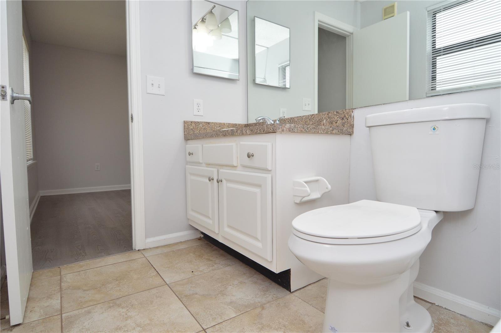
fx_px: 250
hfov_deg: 90.1
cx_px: 250
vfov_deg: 67.3
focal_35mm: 18
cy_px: 166
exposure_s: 1/80
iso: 400
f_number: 4.5
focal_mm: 12
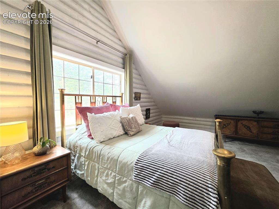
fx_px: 105
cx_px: 140
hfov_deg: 106.2
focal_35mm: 13
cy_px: 104
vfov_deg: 89.9
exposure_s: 1/120
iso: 100
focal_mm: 2.2
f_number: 1.9
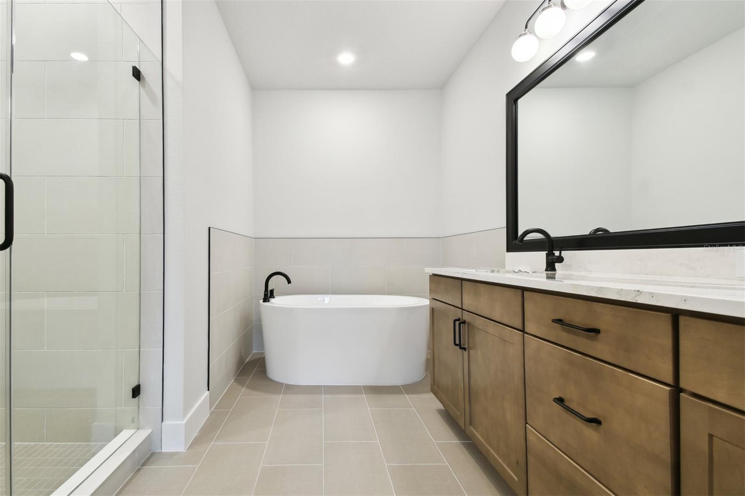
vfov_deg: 77.3
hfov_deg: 100.4
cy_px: 248
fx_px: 310
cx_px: 372
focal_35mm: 15
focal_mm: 10
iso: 100
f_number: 7.1
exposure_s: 1/30
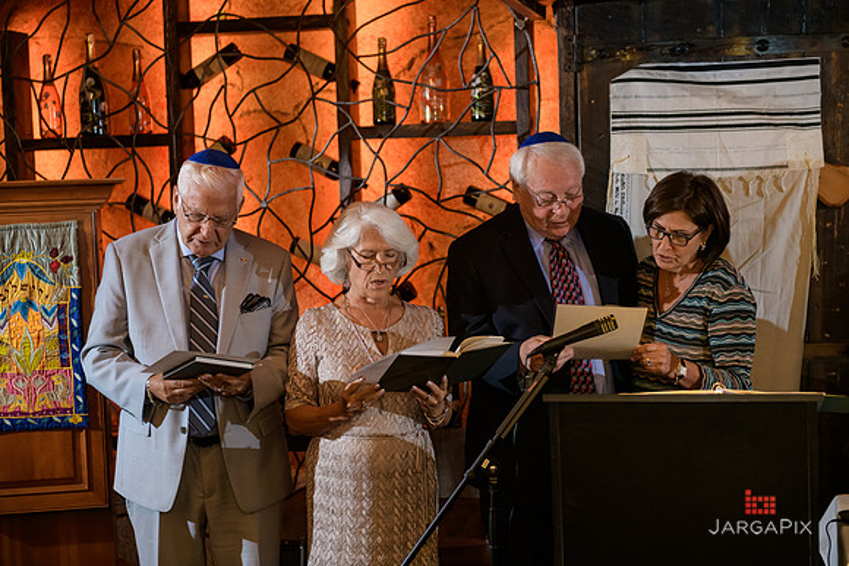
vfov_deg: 21.9
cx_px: 424
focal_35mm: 62
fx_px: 1462
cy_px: 283
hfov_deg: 32.4
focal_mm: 62
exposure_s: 1/125
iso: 1600
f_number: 3.2
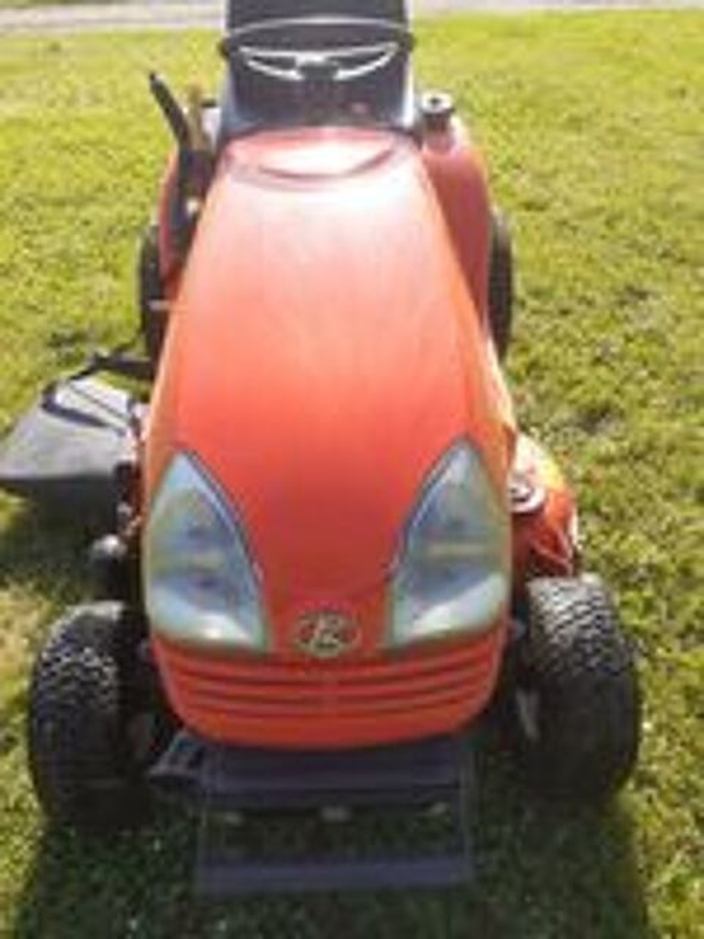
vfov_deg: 65.3
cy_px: 470
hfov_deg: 51.4
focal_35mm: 27
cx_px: 352
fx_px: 732
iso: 40
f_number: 1.9
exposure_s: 1/922
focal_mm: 3.6
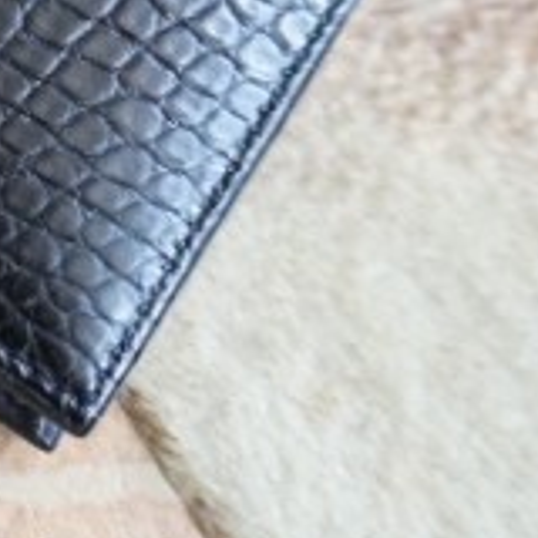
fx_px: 1565
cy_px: -136
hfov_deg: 16.7
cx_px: -383
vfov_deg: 18.3
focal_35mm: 89
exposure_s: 1/160
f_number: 3.5
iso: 3200
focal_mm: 16
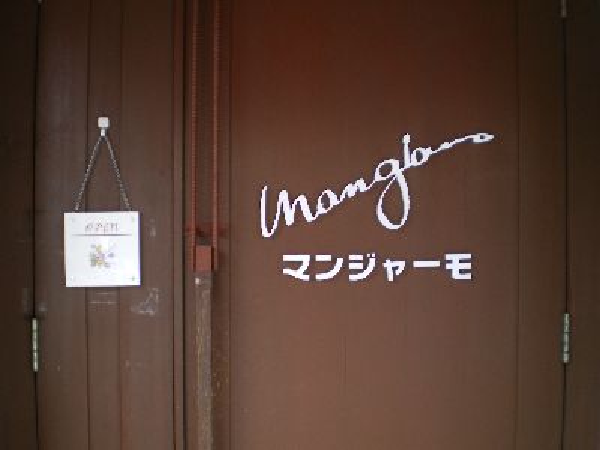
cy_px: 225
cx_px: 300
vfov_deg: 37.7
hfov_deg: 49.0
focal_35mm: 38
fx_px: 659
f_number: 3.1
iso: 100
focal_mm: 6.3
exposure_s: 1/30
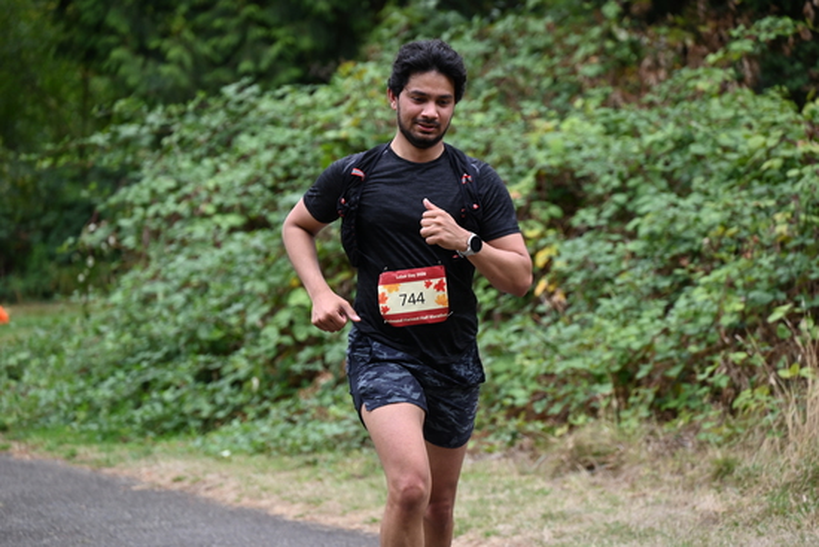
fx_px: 4551
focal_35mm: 200
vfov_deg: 6.9
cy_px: 274
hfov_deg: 10.3
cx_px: 410
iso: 400
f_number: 6.3
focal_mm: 200
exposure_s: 1/320
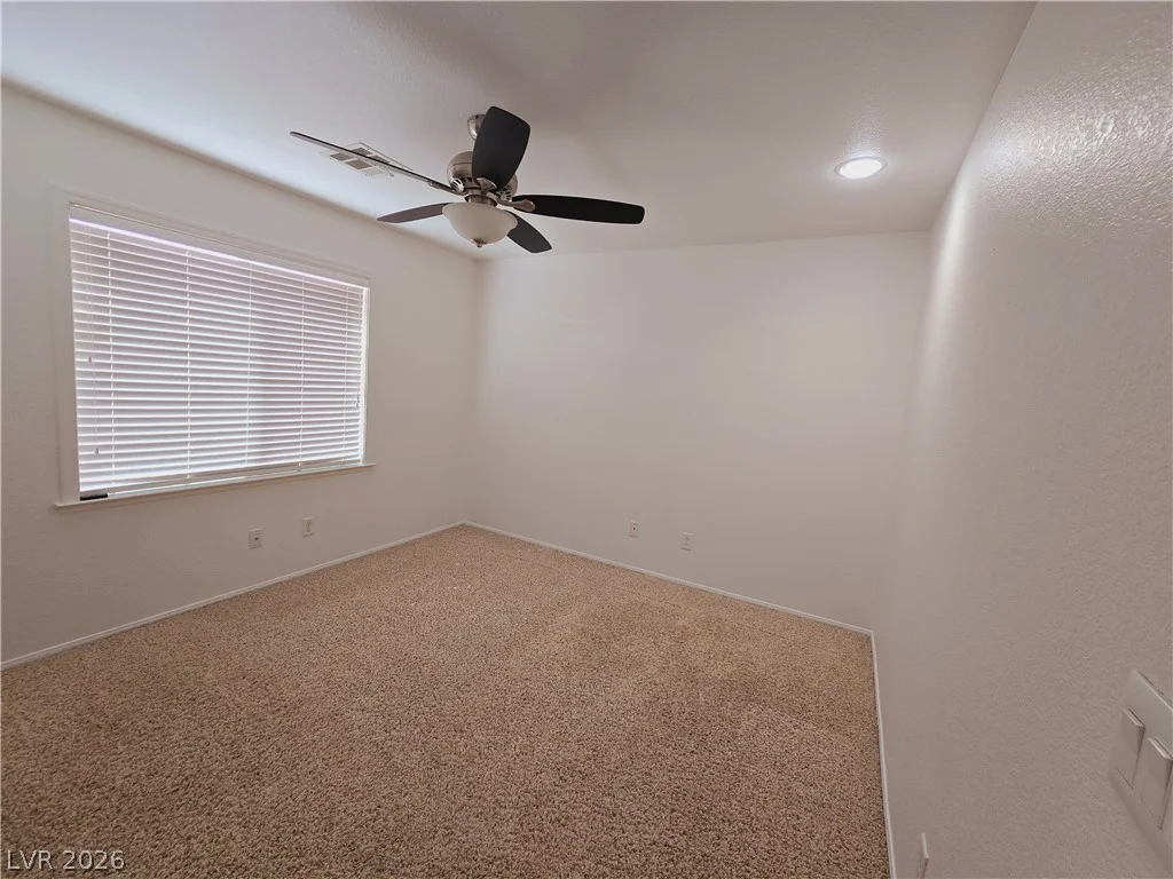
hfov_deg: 106.2
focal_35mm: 13
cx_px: 586
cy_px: 440
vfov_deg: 89.9
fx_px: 441
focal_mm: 2.2
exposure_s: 1/60
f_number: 2.2
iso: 64
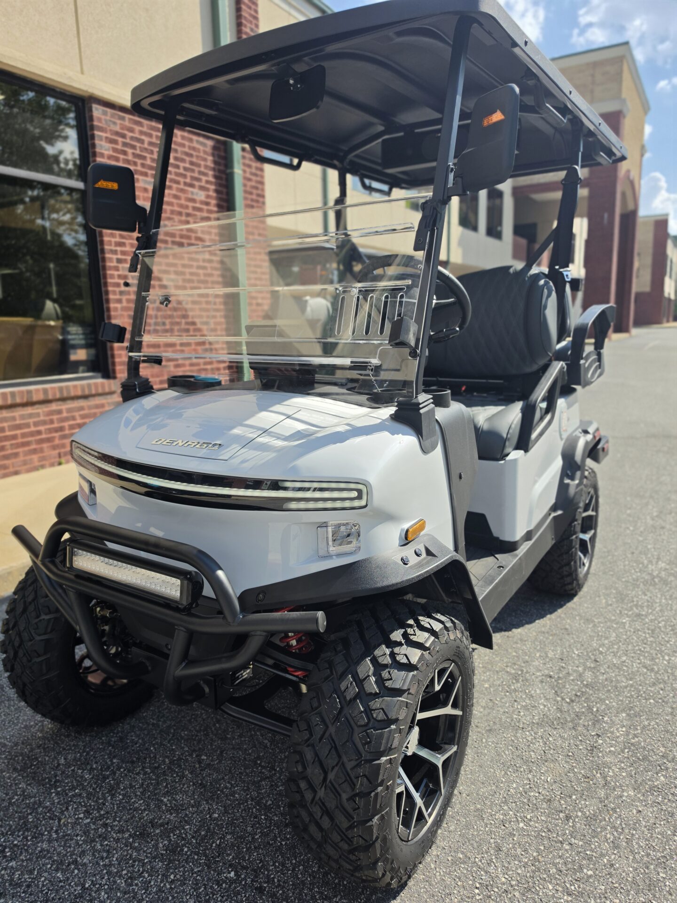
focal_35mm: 23
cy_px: 452
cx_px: 338
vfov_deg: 73.9
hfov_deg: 58.9
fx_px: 600
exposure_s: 1/5151
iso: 64
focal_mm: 6.5
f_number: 1.4
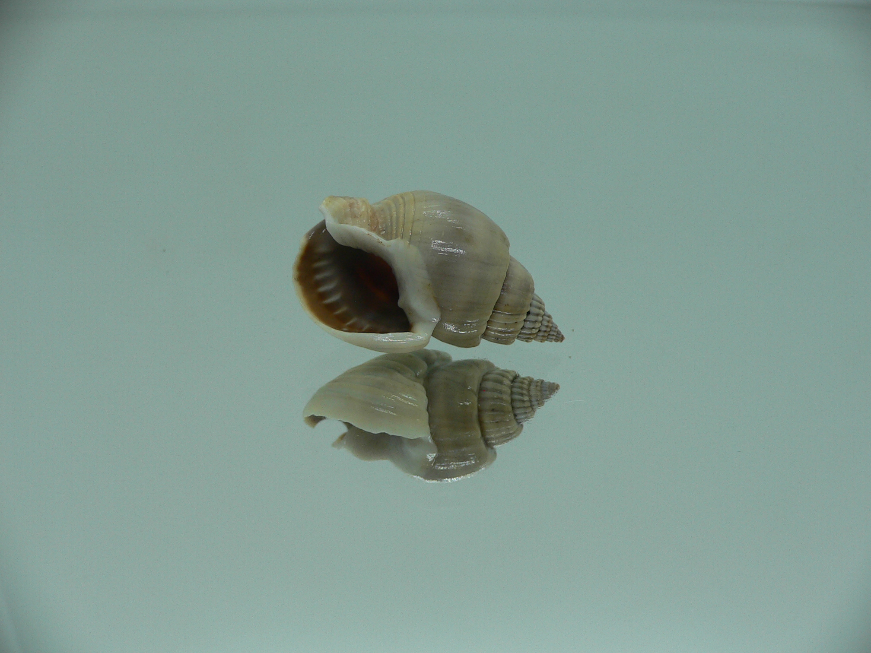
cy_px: 326
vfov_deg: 40.7
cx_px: 436
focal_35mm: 35
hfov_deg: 52.6
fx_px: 881
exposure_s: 1/60
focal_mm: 4.6
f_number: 2.8
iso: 80
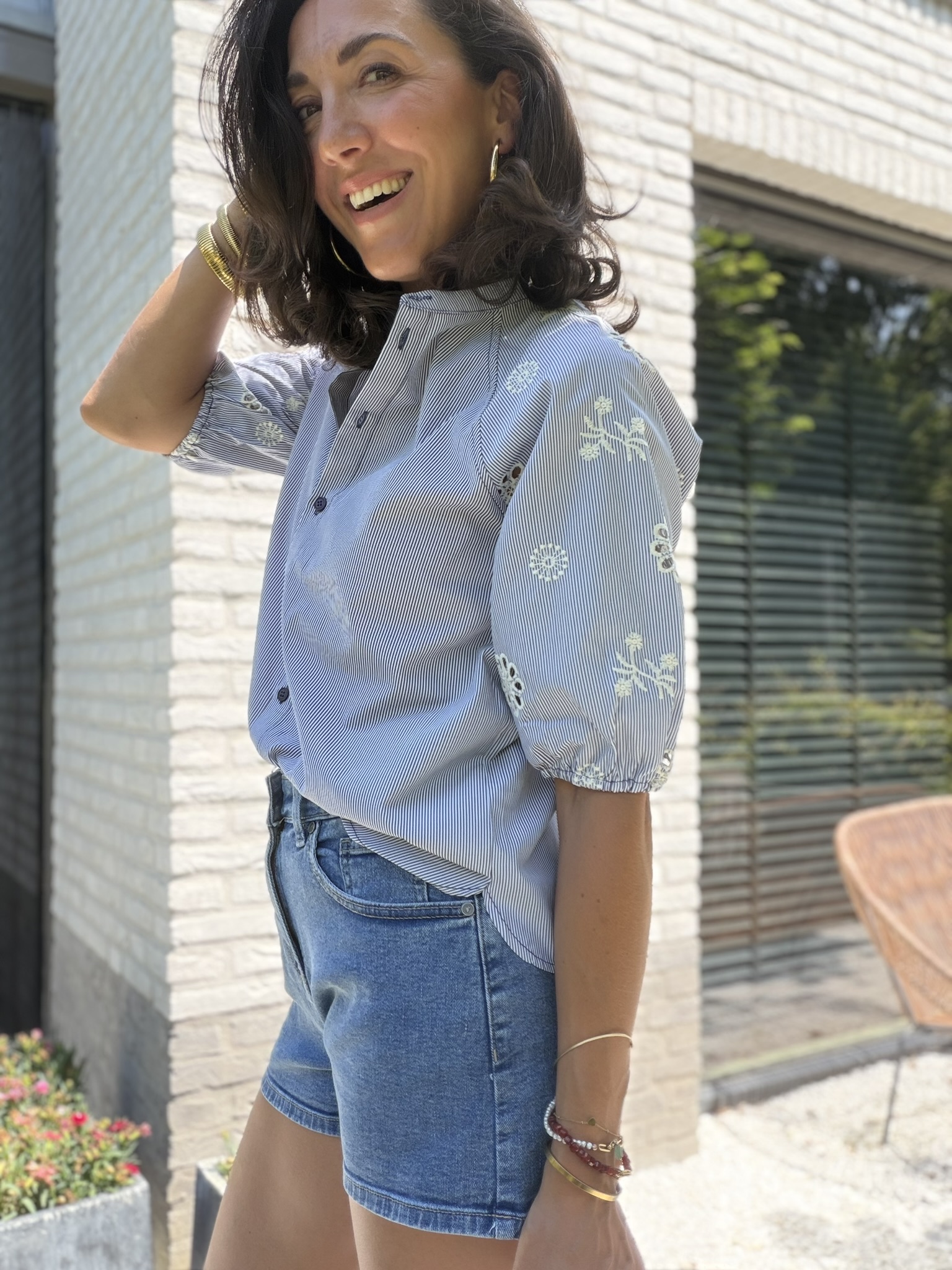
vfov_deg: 60.0
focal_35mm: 30
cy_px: 635
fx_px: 1100
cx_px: 476
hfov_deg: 46.8
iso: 32
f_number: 1.9
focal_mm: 2.71
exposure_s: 1/300
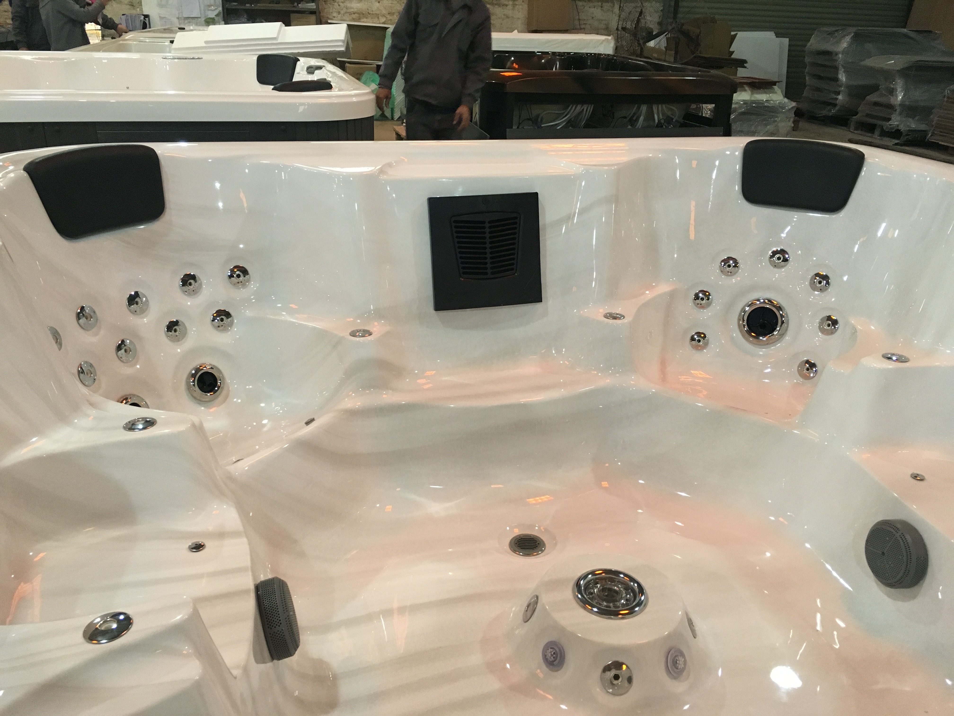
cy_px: 358
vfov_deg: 48.2
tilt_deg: -23.3
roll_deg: -2.0
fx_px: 799
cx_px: 477
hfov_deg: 61.7
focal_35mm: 29
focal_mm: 4.15
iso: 200
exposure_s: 1/33
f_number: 2.2
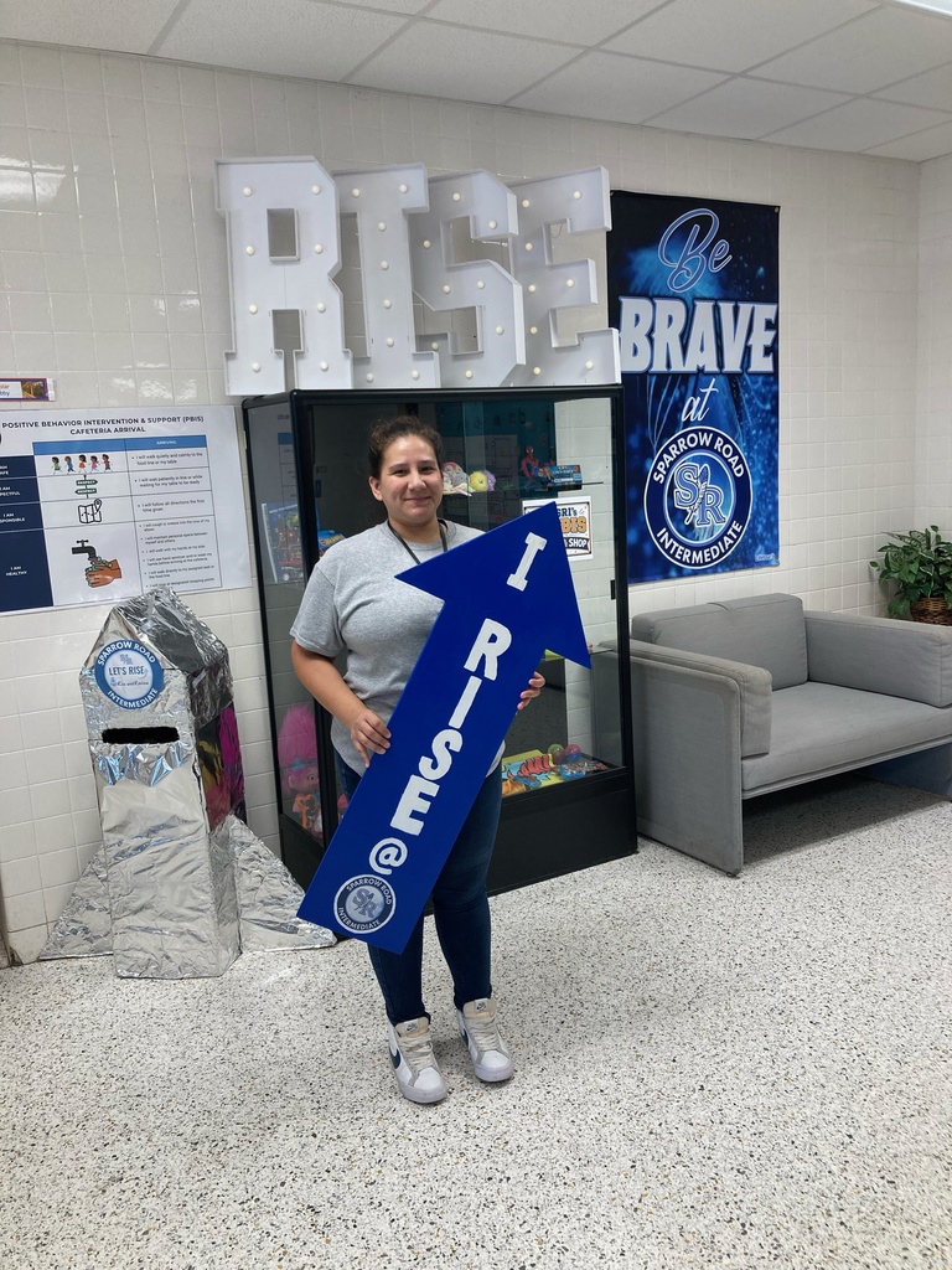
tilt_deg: -9.7
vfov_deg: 63.4
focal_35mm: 28
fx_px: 1027
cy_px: 635
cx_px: 476
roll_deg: +2.7
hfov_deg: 49.7
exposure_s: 1/60
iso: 50
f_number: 1.8
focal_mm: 3.99
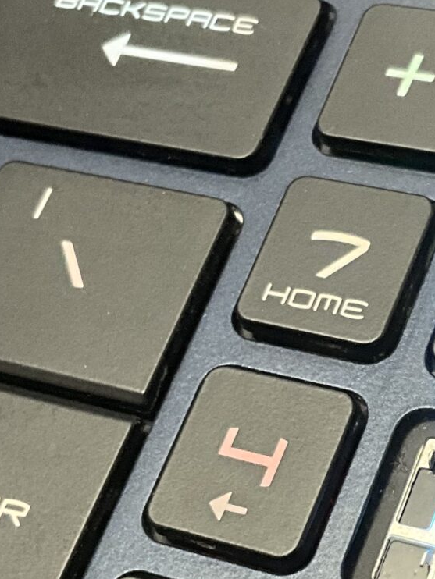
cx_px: 393
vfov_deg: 19.6
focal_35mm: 100
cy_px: 386
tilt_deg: -57.9
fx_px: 1675
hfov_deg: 14.6
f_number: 1.8
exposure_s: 1/60
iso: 125
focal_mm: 3
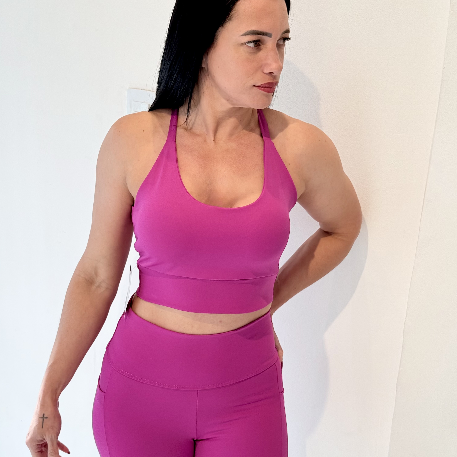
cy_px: 242
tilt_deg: -20.0
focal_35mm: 57
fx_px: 851
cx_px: 229
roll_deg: -3.7
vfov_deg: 30.0
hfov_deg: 30.0
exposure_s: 1/120
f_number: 1.78
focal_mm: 6.76
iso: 64
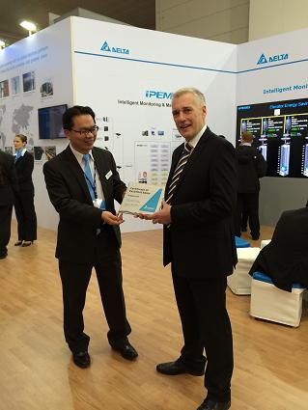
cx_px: 154
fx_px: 356
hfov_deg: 46.8
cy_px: 205
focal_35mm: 30
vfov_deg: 60.0
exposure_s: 1/33
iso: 50
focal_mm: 4.12
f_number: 2.2
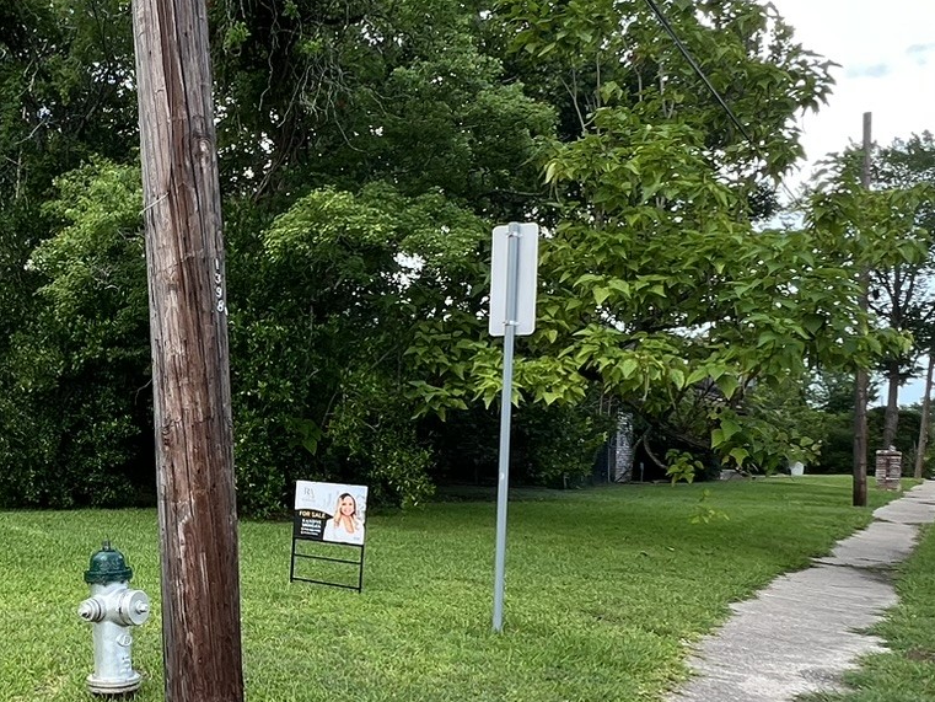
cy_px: 446
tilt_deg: -1.4
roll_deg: -1.2
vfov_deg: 40.4
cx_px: 133
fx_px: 946
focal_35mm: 35
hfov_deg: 48.3
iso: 32
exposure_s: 1/126
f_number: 1.8
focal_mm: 1.57
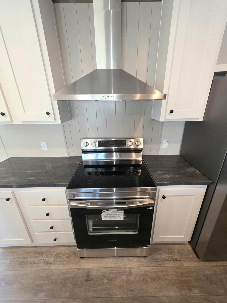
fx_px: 114
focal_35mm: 13
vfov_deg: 106.2
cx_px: 114
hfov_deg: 89.9
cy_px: 152
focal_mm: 2.2
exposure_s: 1/60.2
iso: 125
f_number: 1.9
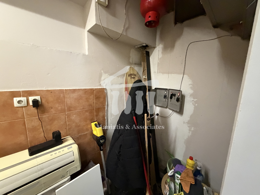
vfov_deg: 85.7
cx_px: 130
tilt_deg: -7.7
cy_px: 98
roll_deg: -1.1
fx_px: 105
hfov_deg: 102.1
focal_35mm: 14
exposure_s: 1/50
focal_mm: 2.22
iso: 1000
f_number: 2.2
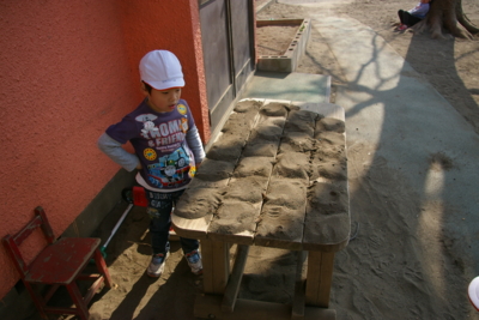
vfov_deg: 43.6
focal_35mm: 30
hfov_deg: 61.9
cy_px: 160
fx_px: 399
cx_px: 240
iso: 200
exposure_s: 1/350
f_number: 4.5
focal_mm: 20
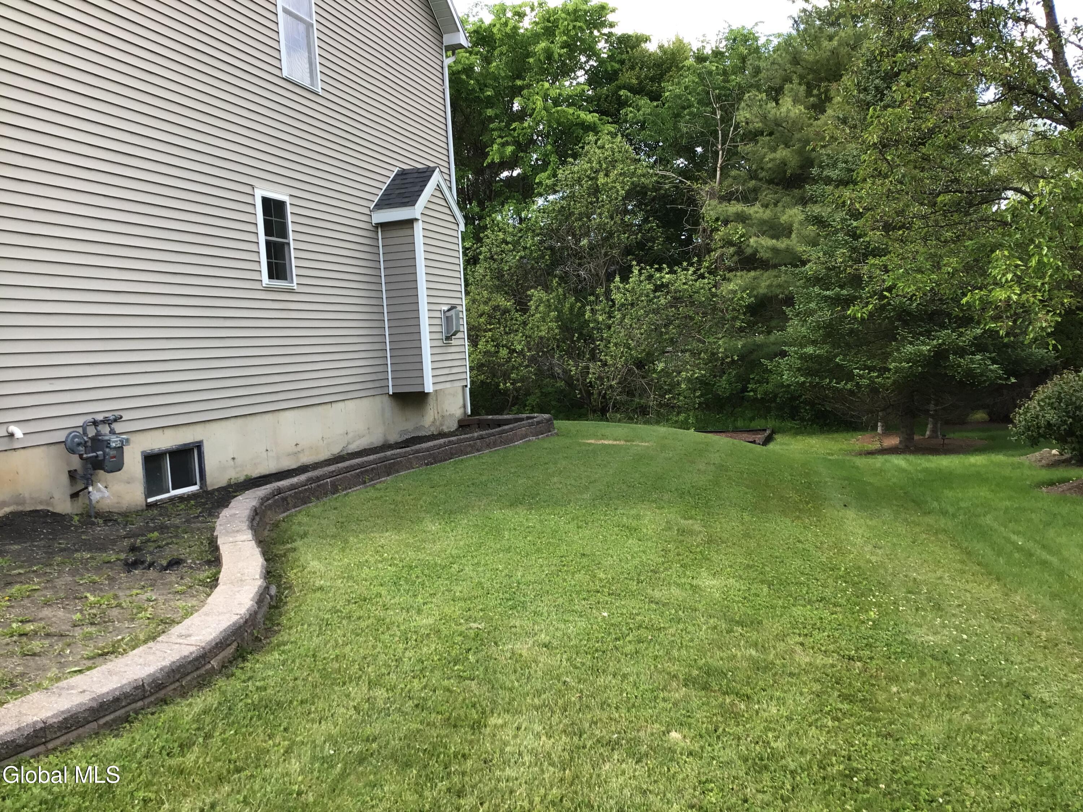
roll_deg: +2.4
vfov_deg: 45.4
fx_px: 970
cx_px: 542
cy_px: 406
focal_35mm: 31
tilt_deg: -4.2
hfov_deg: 58.4
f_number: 2.4
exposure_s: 1/168
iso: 25
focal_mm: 3.3
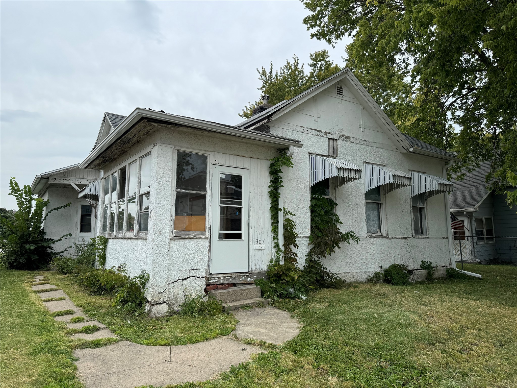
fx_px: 358
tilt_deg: +6.3
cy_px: 194
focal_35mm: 24
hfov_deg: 71.6
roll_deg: +0.1
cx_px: 258
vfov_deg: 56.8
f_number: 1.78
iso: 80
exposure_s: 1/2252
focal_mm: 6.76
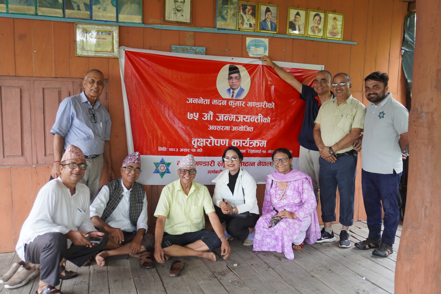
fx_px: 404
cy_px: 147
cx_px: 220
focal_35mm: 33
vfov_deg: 40.0
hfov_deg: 57.2
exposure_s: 1/160
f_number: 4
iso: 500
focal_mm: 22
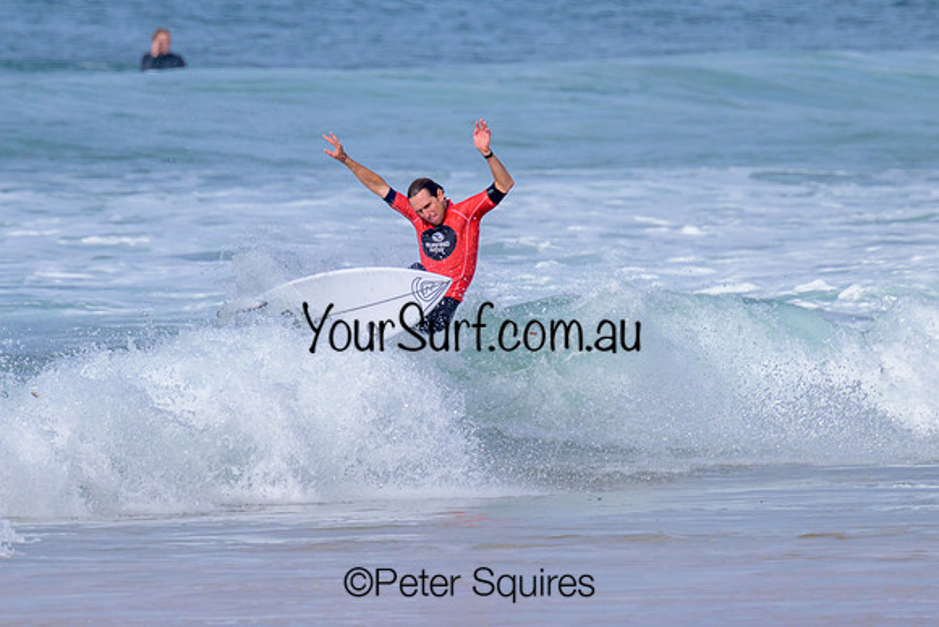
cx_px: 396
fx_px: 28638
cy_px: 288
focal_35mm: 1098
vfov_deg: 1.3
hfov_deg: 1.9
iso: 640
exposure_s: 1/2000
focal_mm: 800
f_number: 11
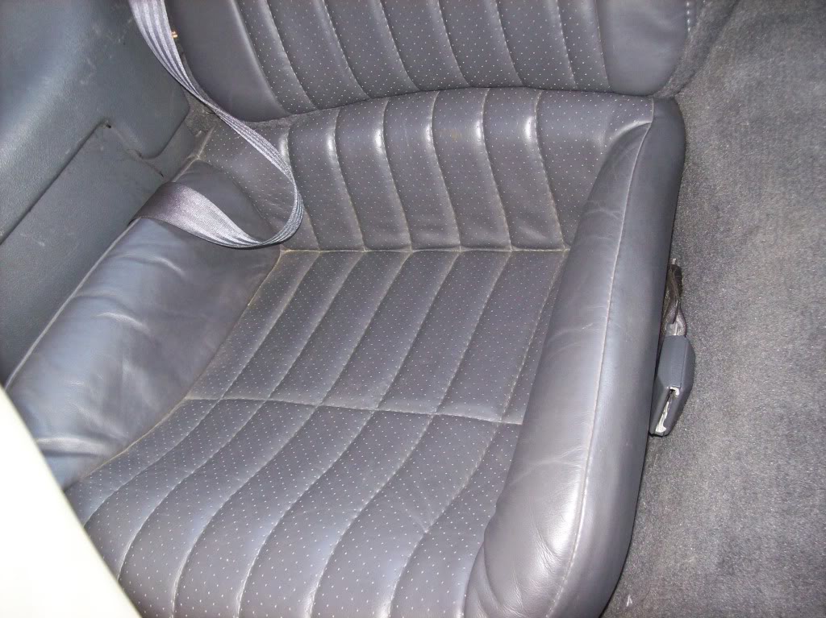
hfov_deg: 51.4
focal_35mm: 36
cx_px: 413
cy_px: 309
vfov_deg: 39.6
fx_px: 859
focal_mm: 6
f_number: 2.7
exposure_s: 1/64
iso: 200
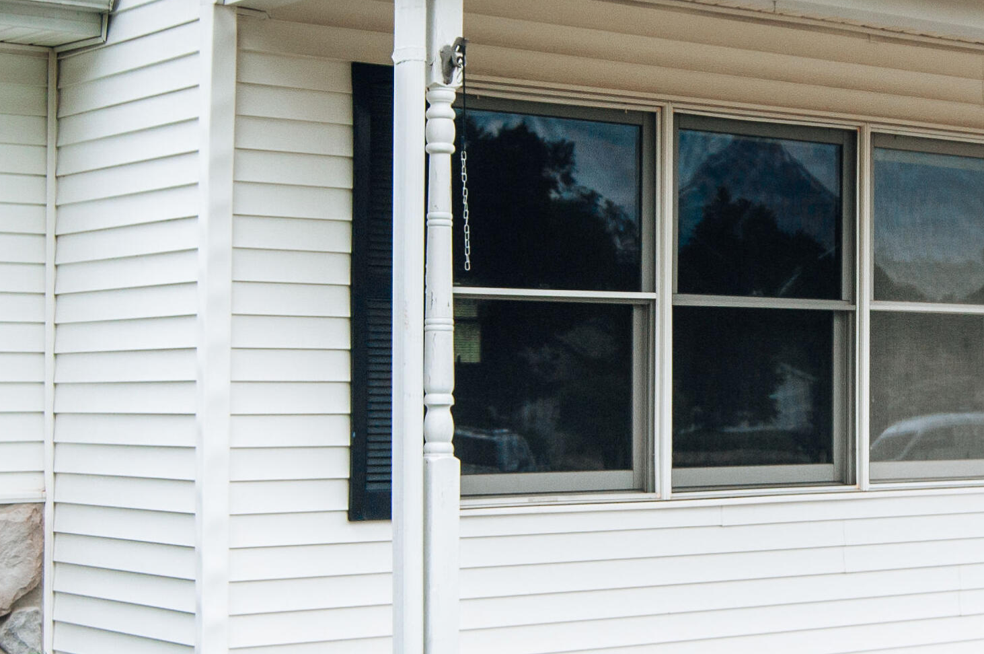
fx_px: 2184
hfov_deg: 24.7
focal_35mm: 80
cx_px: 870
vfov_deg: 17.0
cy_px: 318
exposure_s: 1/125
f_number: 5.6
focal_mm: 26
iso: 360
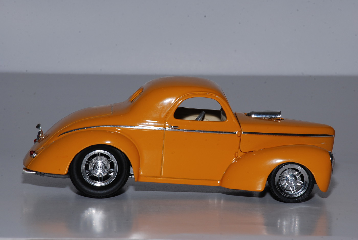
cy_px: 120
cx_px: 179
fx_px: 2091
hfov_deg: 9.8
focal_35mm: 210
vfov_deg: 6.6
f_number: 22
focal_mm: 140
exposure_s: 1/60
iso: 100
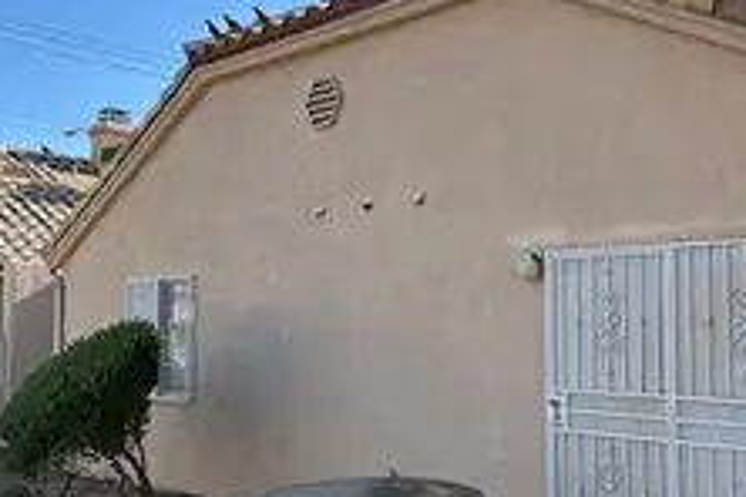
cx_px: 447
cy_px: 289
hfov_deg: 43.4
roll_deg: -0.3
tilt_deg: +3.1
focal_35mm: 45
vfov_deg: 29.8
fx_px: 932
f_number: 1.78
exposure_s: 1/2591
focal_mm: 6.86
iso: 80
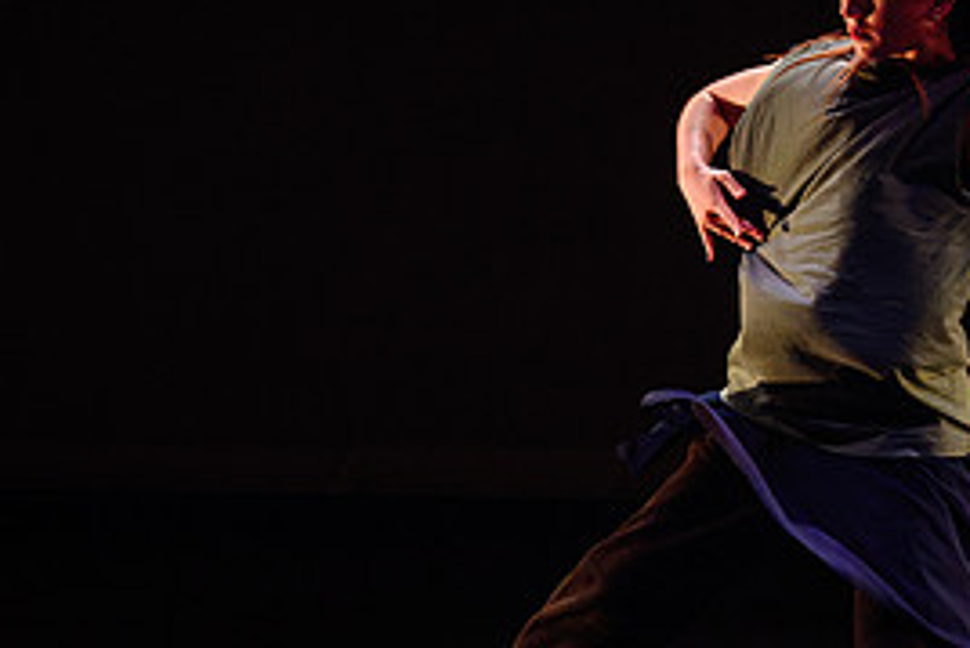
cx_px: 448
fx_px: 2291
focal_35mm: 85
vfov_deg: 16.1
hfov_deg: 23.9
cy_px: 443
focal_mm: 33.5
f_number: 2.8
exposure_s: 1/300
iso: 2500
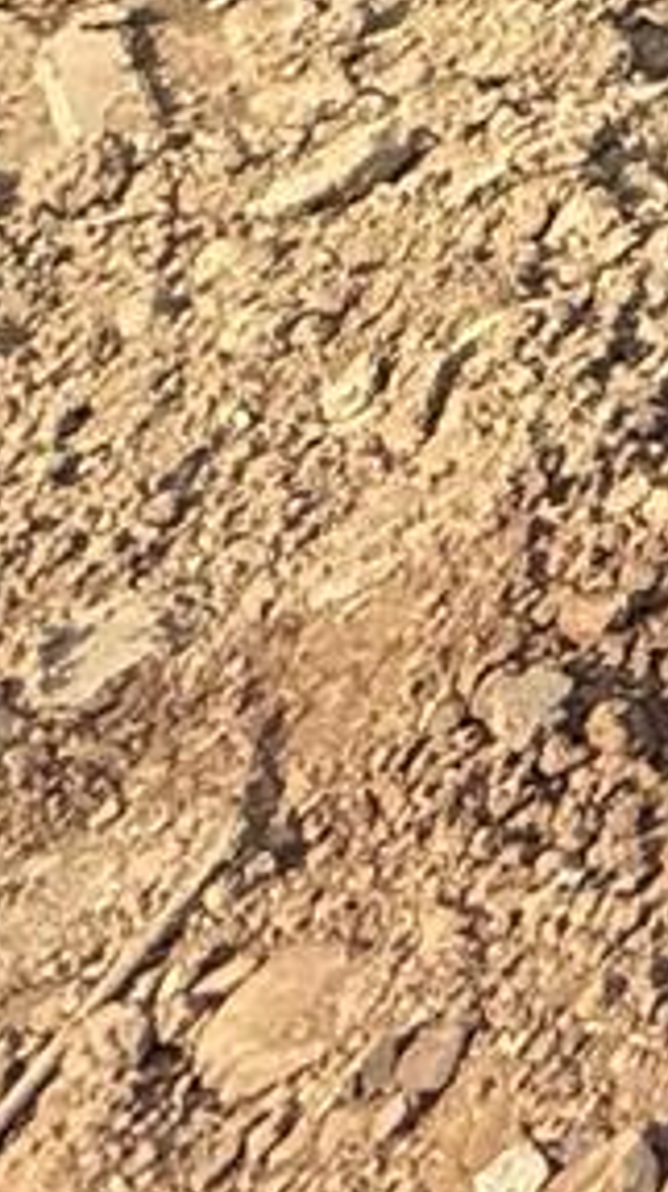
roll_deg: -1.0
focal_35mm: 109
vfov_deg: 13.7
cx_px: 2826
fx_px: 3439
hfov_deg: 7.3
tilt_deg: +2.1
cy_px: -1703
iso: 50
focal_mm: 2.22
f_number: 2.2
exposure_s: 1/841
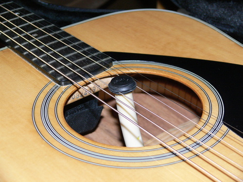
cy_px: 91
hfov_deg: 24.7
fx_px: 555
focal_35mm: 79
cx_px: 122
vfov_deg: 18.7
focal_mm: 16.8
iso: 200
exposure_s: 1/30
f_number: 3.2
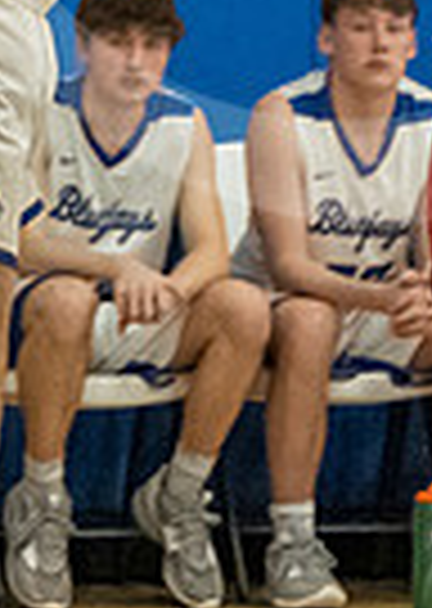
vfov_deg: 3.8
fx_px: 9217
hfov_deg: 2.7
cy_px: -316
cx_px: -154
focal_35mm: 535
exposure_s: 1/1000
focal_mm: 71
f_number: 2.8
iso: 3200
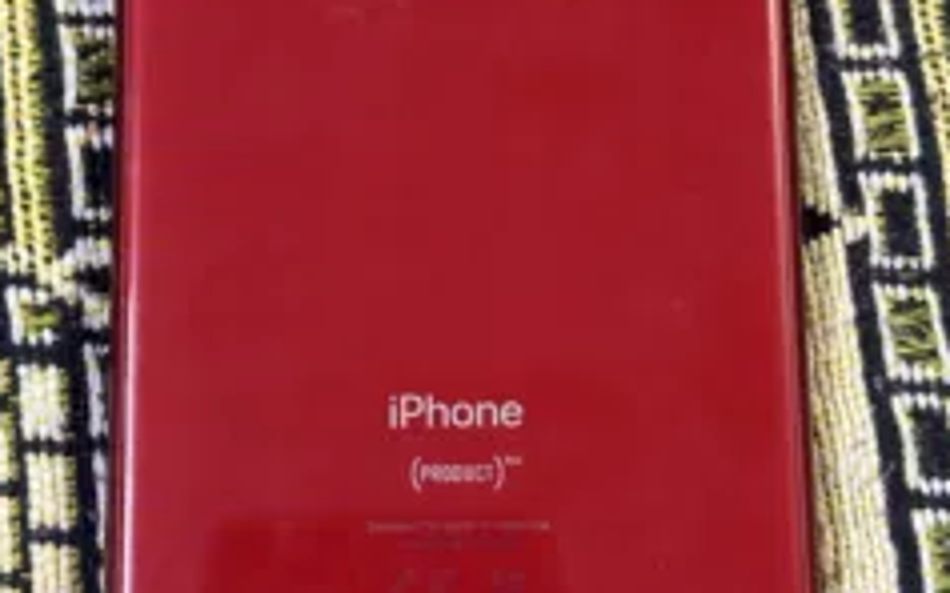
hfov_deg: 24.1
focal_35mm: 86
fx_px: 2226
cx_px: 389
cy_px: 136
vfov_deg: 15.1
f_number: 1.78
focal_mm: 6.86
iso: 640
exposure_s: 1/20
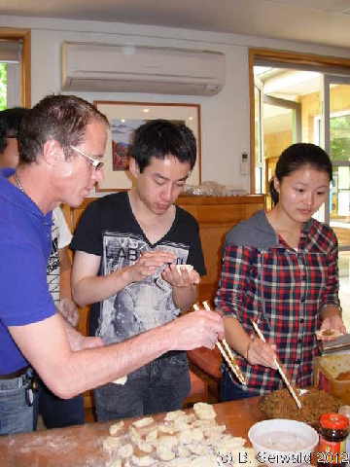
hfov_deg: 37.7
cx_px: 175
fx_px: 512
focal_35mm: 38
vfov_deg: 49.0
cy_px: 234
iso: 97
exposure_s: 1/27.6
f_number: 2.9
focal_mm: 6.3
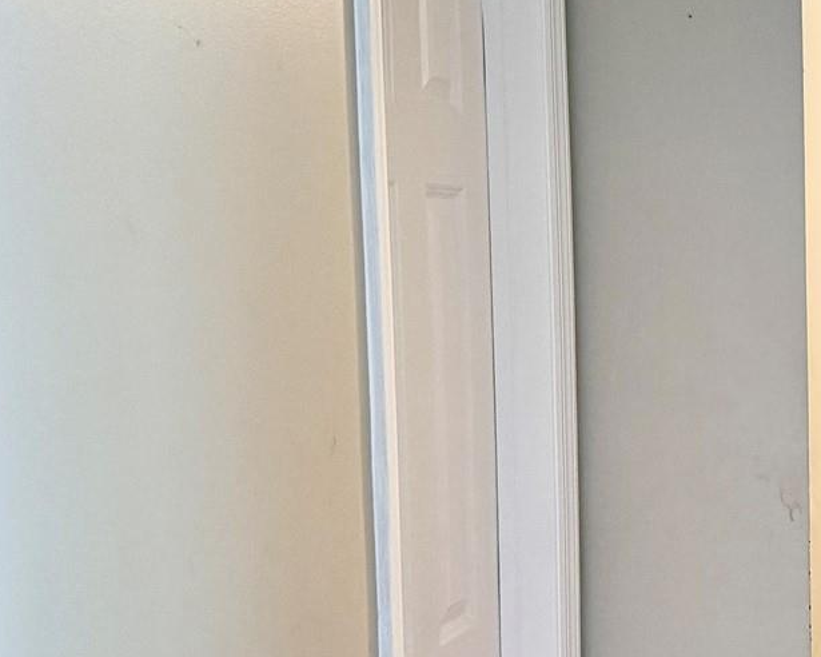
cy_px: 413
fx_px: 1895
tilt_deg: -4.4
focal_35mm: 78
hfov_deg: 21.4
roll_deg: -0.3
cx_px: 1144
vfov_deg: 19.6
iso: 320
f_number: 1.78
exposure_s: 1/120
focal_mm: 6.76
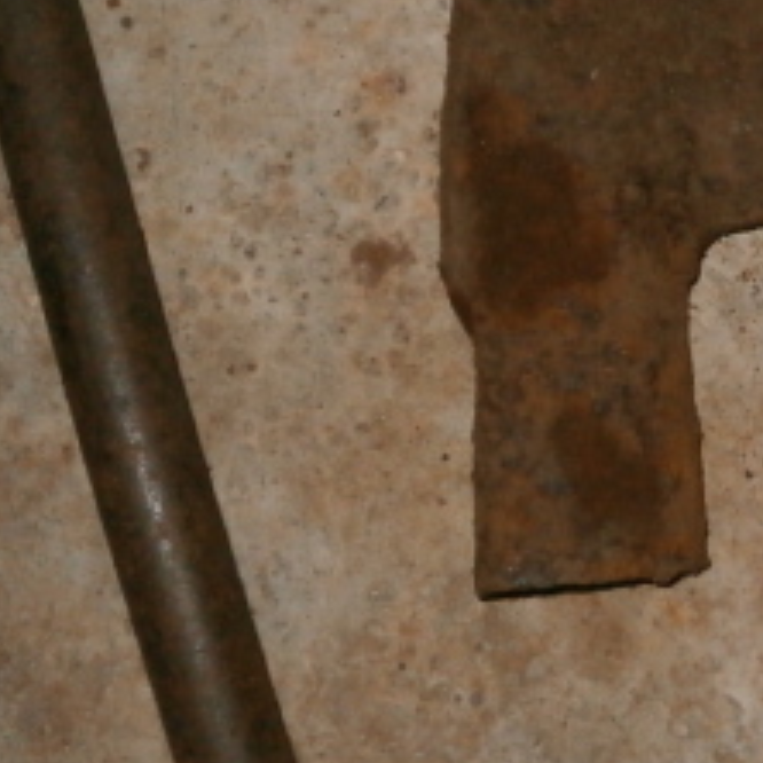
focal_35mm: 120
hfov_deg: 14.2
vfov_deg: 14.5
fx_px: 2992
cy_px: 165
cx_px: 856
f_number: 3.4
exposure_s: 1/250
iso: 400
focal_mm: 8.3
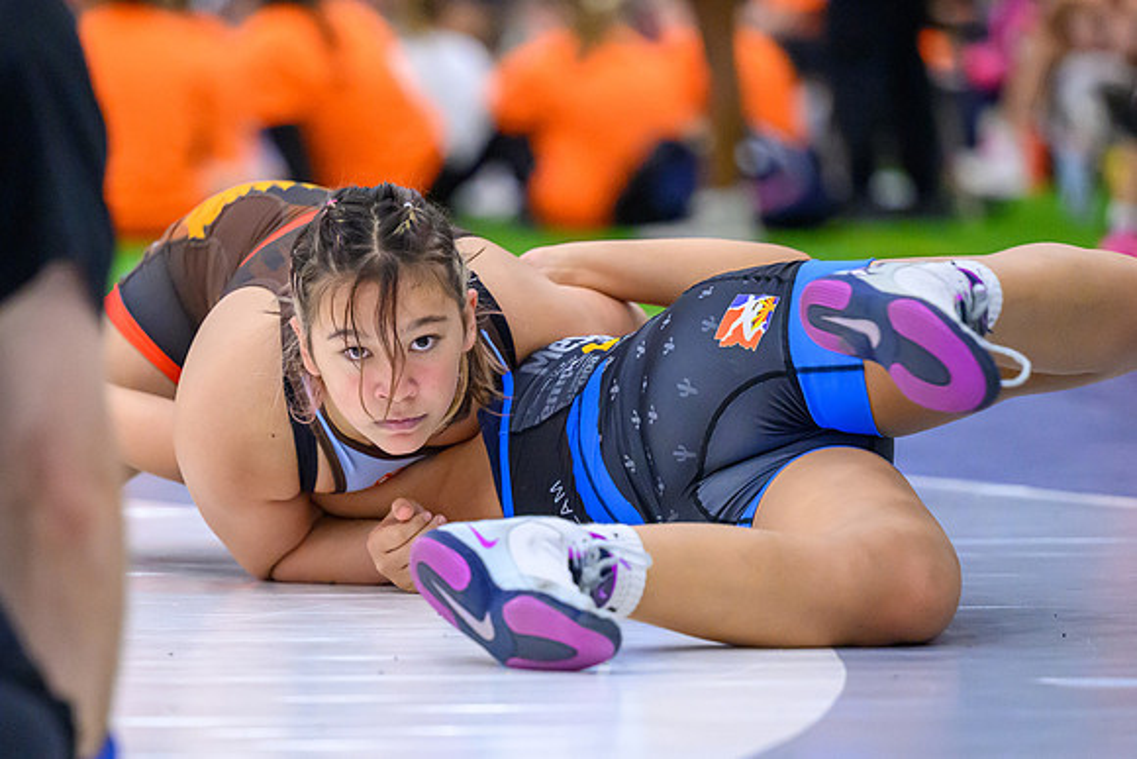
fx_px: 7604
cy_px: 468
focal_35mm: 241
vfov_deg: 5.7
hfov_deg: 8.5
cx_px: 428
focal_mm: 165
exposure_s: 1/640
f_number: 2.8
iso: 8000
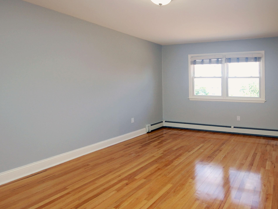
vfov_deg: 74.7
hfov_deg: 90.2
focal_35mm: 17
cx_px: 162
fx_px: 137
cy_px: 102
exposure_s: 1/125
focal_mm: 10
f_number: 5.6
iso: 400
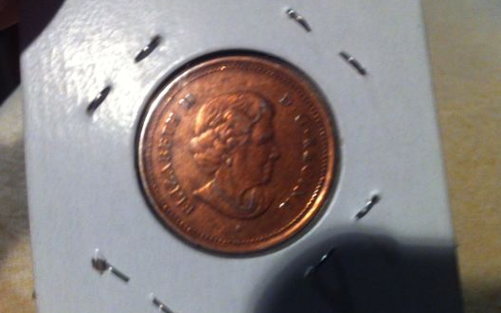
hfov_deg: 47.2
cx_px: 247
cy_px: 144
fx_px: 574
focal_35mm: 42
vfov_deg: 30.6
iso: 200
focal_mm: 3.85
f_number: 2.8
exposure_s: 1/15
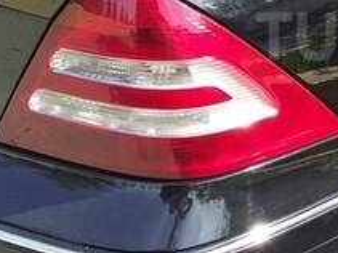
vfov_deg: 15.1
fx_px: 947
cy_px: 36
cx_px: 420
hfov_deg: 19.0
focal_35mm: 97
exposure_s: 1/302
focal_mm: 3.3
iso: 40
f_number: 2.2
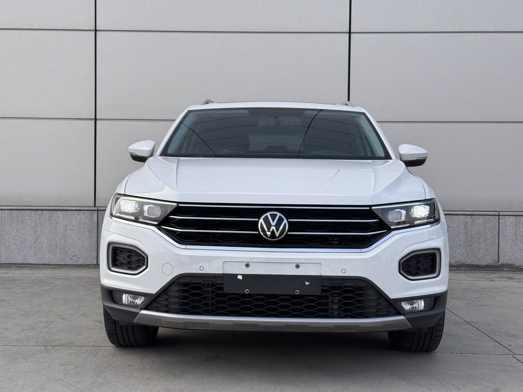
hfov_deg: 39.7
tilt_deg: +0.5
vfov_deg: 30.3
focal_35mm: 48
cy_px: 196
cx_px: 262
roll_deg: +0.2
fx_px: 725
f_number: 1.78
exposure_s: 1/2415
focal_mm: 6.76
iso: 64
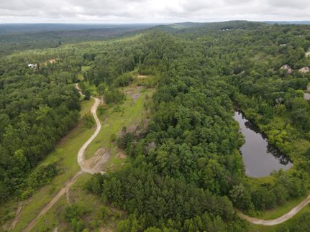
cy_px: 116
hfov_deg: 71.6
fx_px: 215
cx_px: 155
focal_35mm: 24
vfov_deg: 56.8
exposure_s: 1/320
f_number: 2.8
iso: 110
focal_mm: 4.5
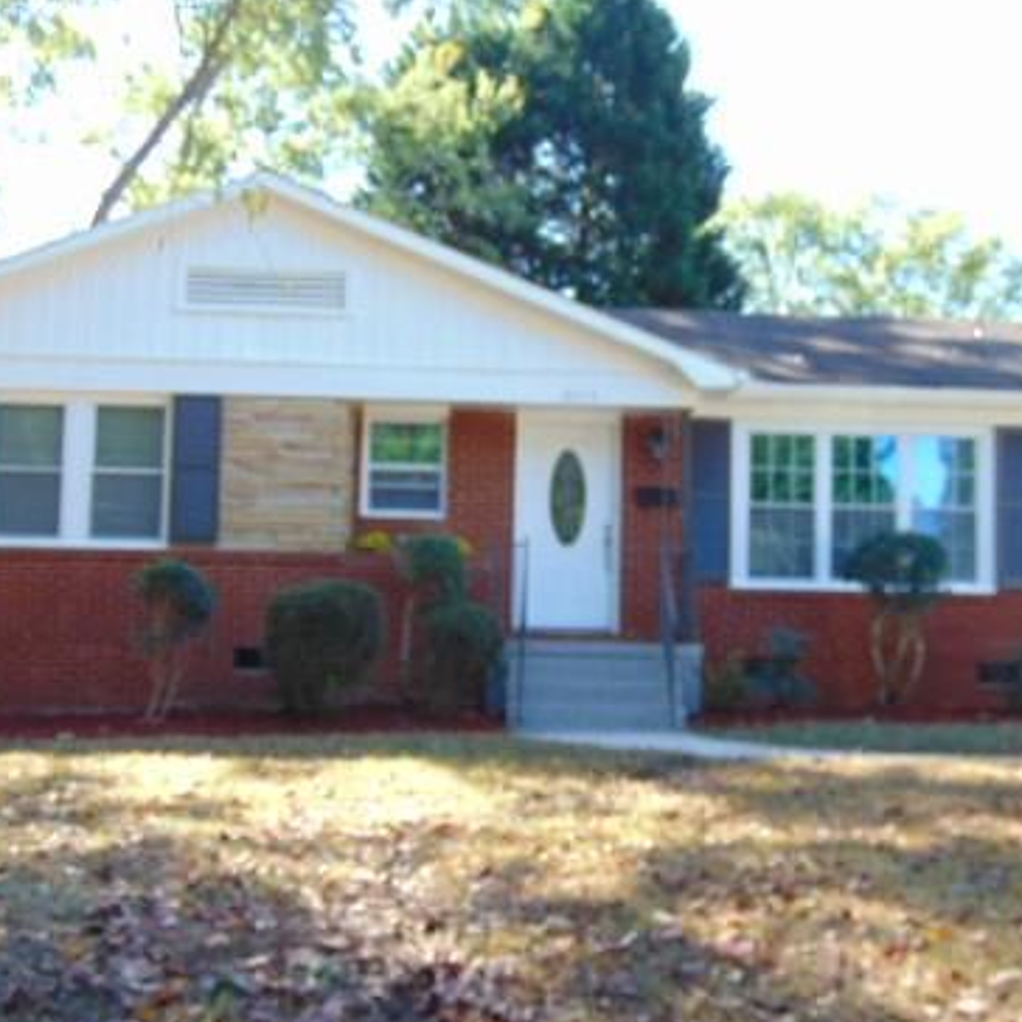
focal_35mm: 42
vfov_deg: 40.0
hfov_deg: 39.9
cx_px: 592
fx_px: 1403
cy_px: 570
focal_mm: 4.9
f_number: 3
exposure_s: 1/125
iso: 80
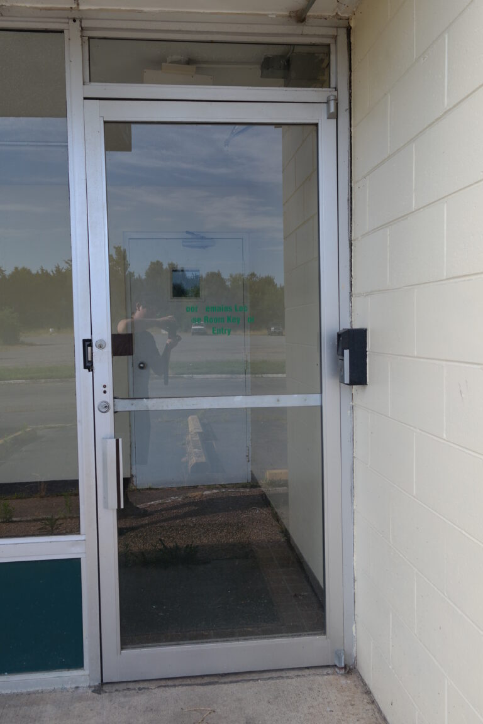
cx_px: 242
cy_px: 362
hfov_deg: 43.6
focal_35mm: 30
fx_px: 604
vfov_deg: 61.9
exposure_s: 1/160
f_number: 5
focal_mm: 20
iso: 100
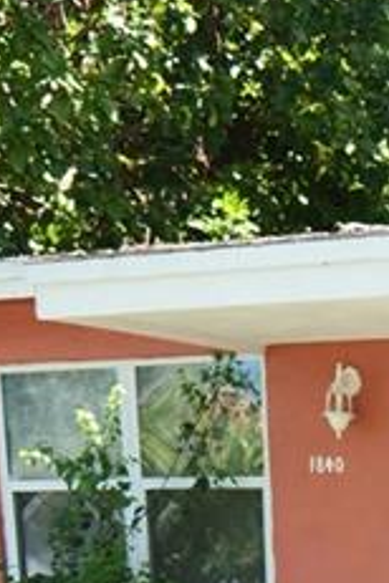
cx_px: 633
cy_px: 1153
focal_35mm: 104
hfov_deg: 12.3
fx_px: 1686
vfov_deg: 15.7
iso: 100
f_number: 3.5
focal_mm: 20
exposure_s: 1/200
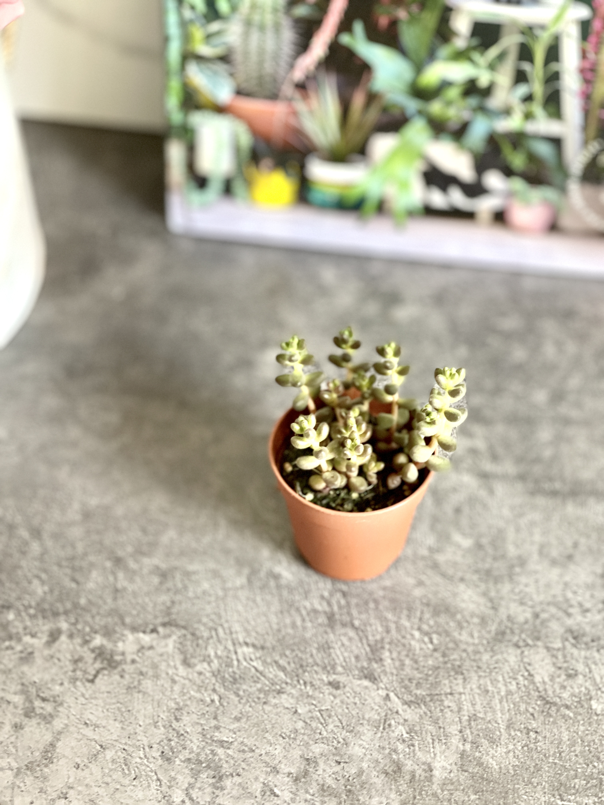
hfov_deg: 22.9
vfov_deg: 30.3
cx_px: 302
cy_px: 402
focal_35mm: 64
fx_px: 1489
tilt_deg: -48.0
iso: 320
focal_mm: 7.5
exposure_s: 1/40
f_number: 2.2
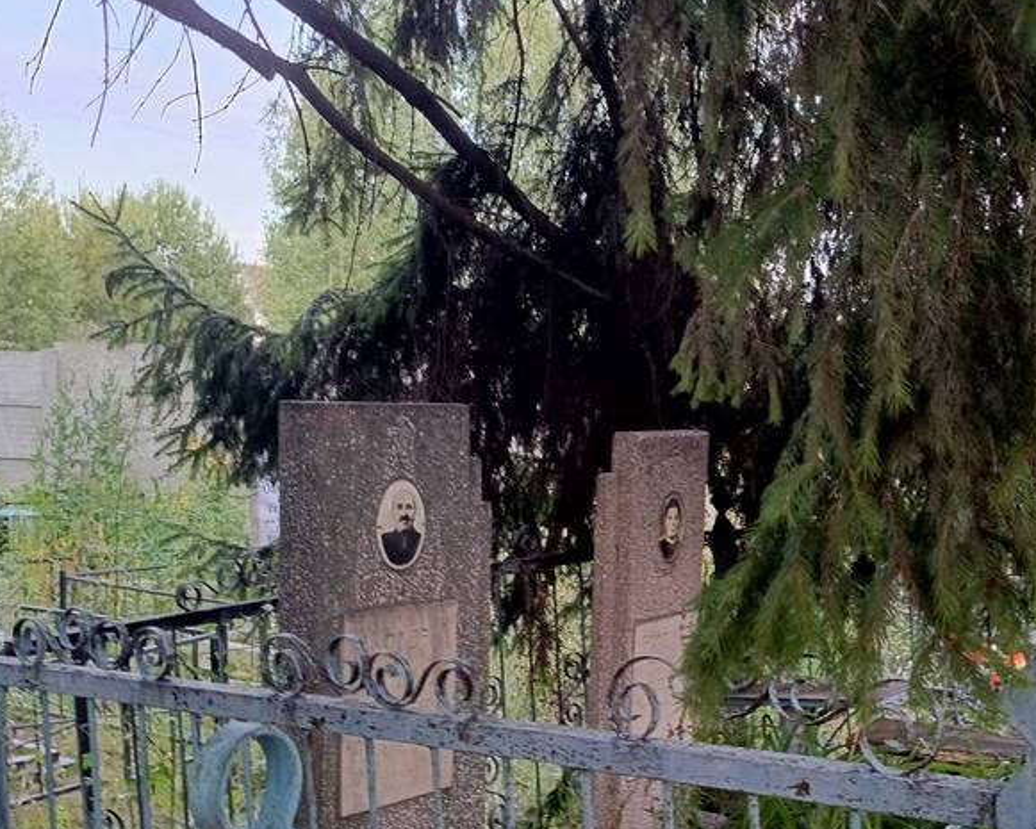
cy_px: 551
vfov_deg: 34.6
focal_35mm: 43
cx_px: 701
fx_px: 1319
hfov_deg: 42.3
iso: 233
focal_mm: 4.76
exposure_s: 1/100
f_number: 1.69
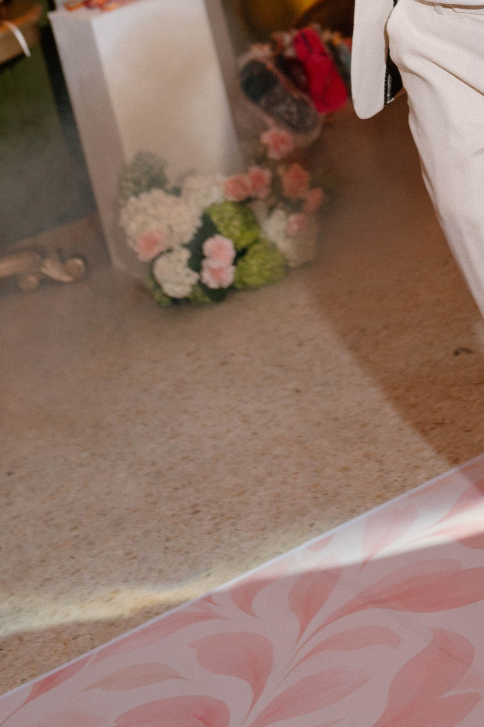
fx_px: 1997
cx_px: 486
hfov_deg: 13.6
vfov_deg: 19.0
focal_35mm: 99
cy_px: -228
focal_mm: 35
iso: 500
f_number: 2.8
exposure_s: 1/200
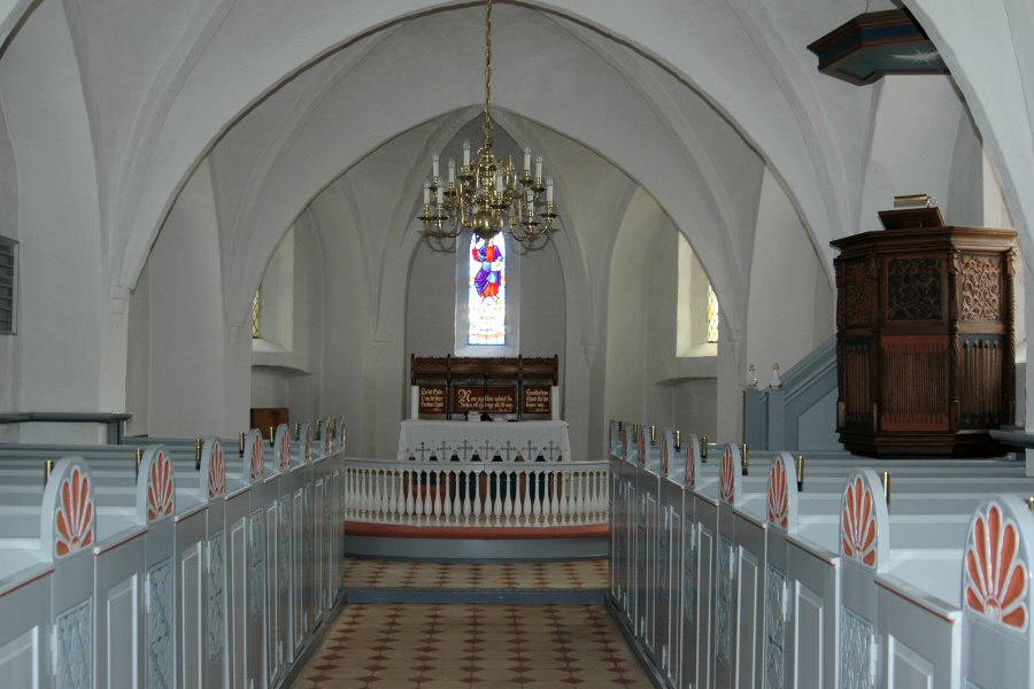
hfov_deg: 46.4
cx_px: 517
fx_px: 1206
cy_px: 344
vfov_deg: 31.9
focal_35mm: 42
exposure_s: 1/80
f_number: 4.5
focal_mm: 28
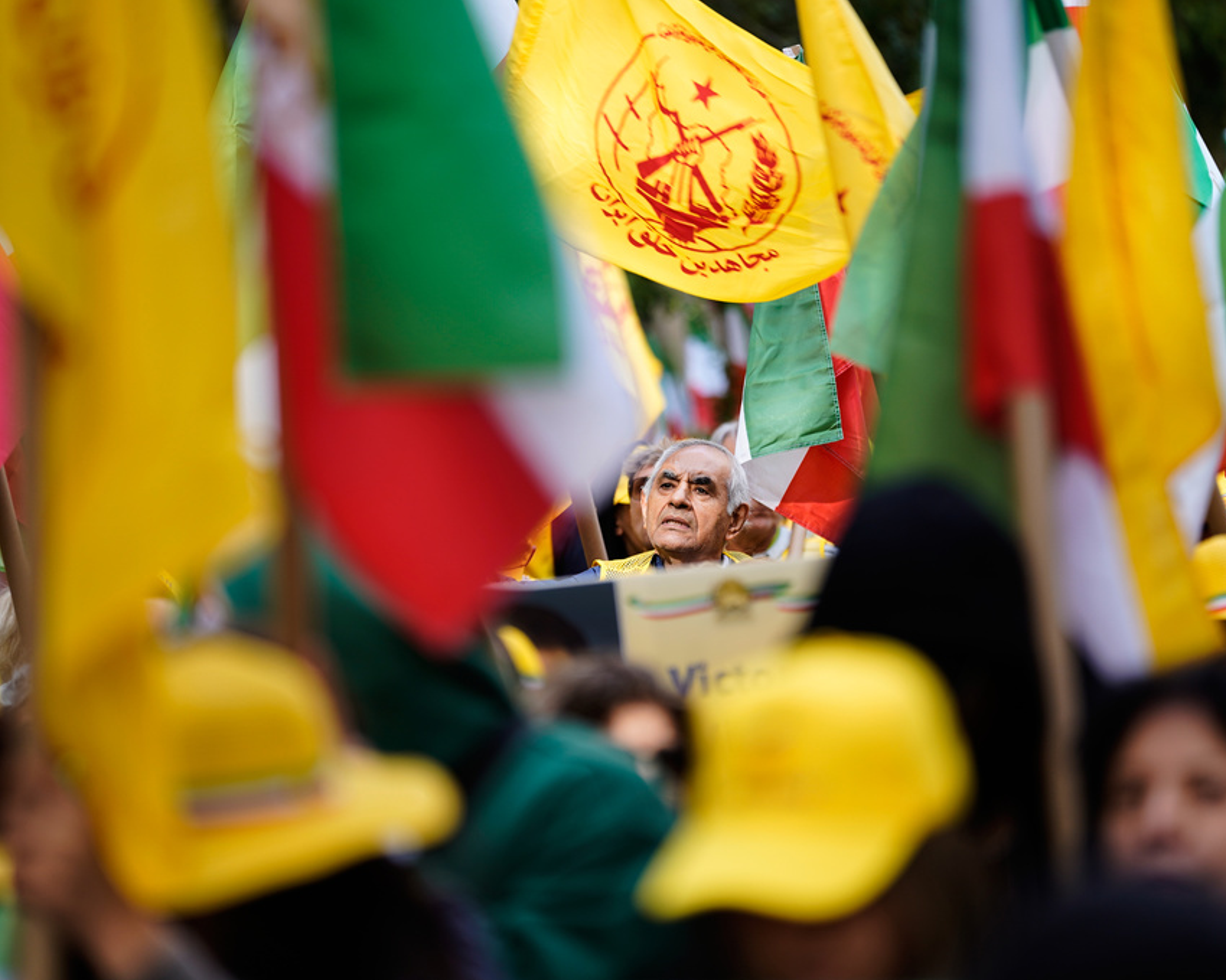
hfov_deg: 8.9
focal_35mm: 217
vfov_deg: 7.1
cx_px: 658
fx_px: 7874
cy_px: 490
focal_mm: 191.9
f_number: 2.8
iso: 160
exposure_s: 1/250
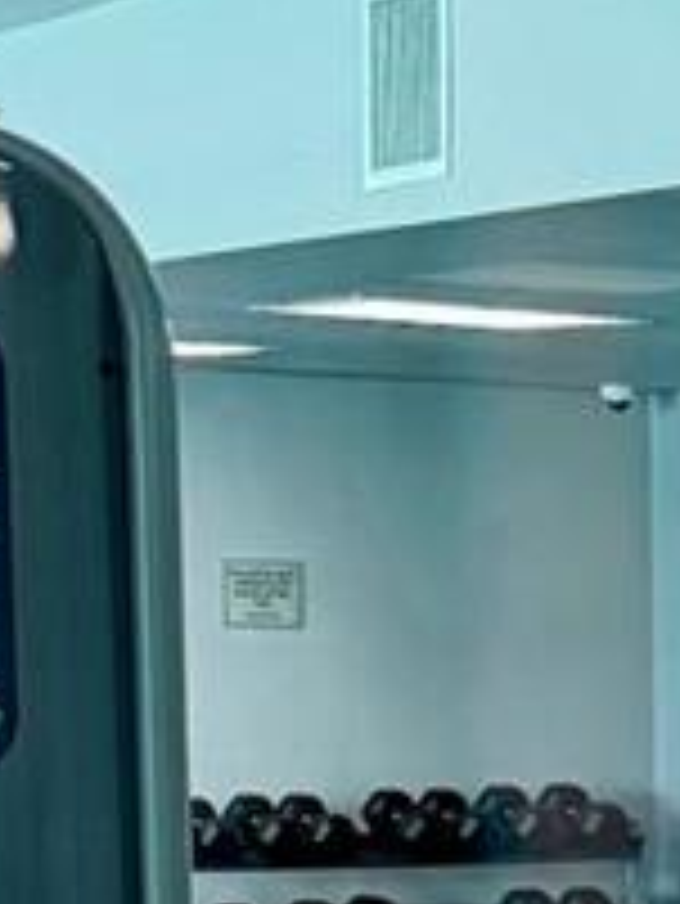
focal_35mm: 143
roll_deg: -0.5
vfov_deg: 13.6
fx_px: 3742
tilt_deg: -6.0
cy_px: 958
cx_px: 1959
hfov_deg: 8.8
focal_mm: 6.76
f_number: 1.78
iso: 320
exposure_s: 1/120
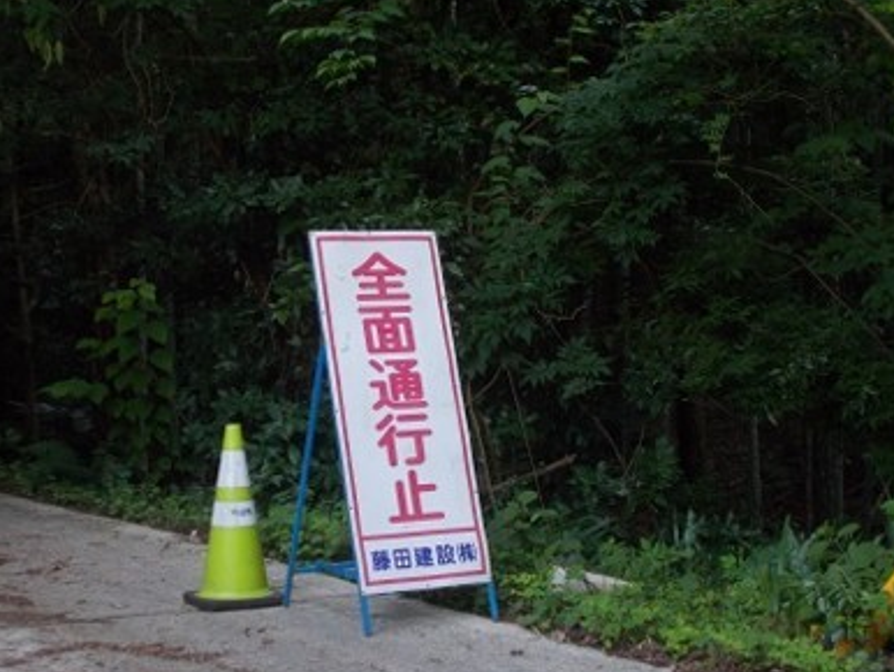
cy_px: 292
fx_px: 1990
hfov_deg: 25.3
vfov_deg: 19.2
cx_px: 401
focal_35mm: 77
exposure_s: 1/25
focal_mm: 11.8
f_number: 5.3
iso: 200
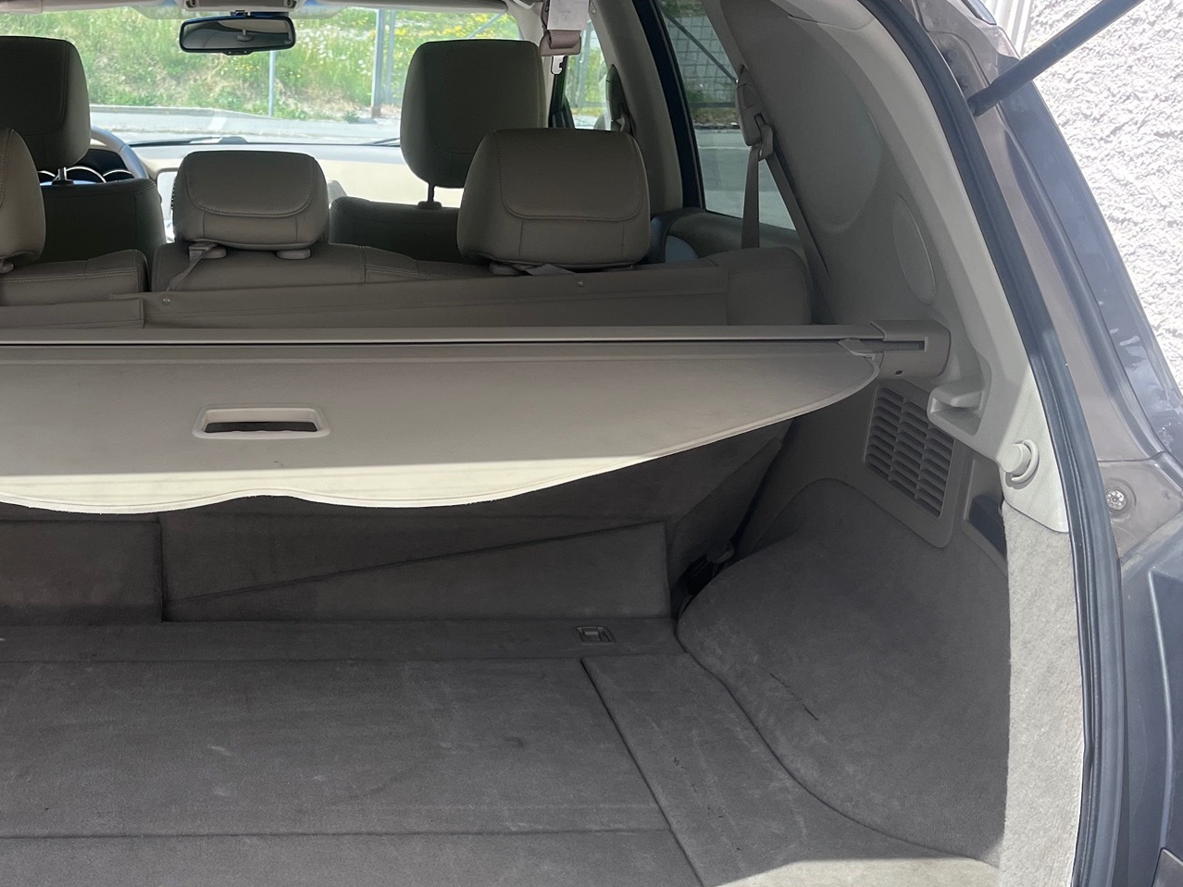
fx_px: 1401
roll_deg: -1.3
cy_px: 659
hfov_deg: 43.8
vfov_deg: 34.5
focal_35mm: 41
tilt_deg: -25.1
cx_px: 255
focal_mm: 5.1
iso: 50
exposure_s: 1/787
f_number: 1.6
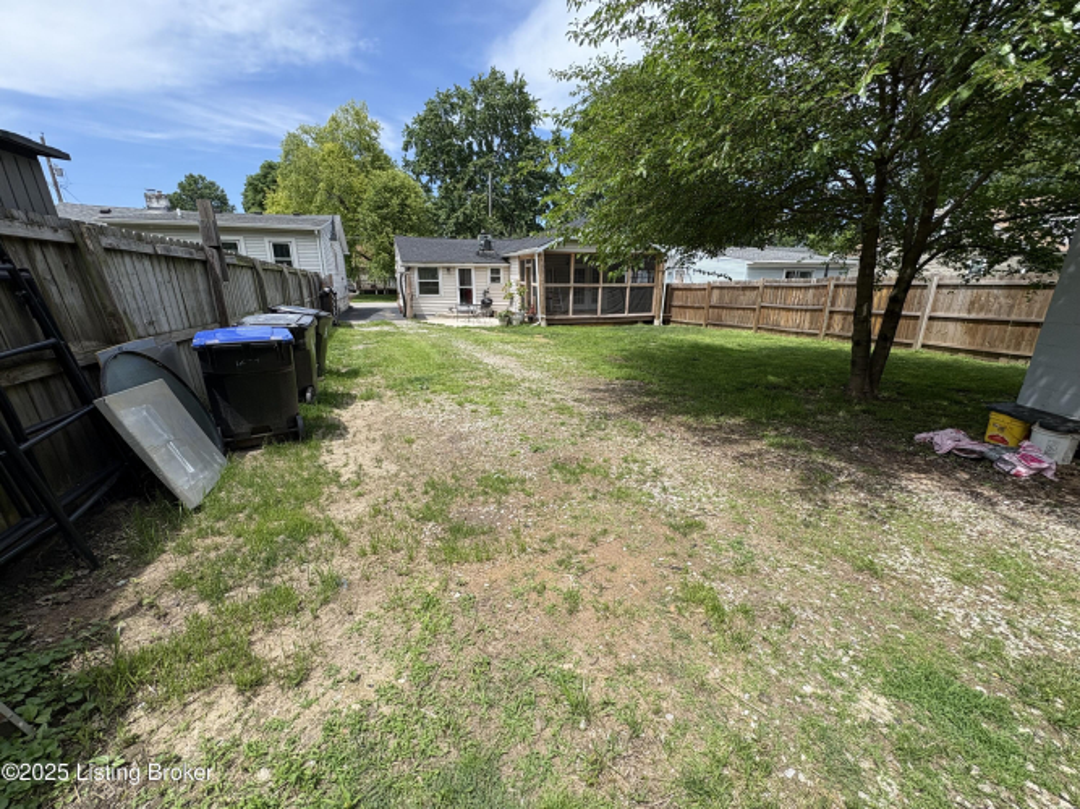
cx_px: 540
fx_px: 437
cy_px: 404
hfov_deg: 102.1
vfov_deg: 85.7
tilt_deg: -16.5
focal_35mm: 14
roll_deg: -0.2
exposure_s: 1/1256
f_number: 2.2
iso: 40
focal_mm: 2.22
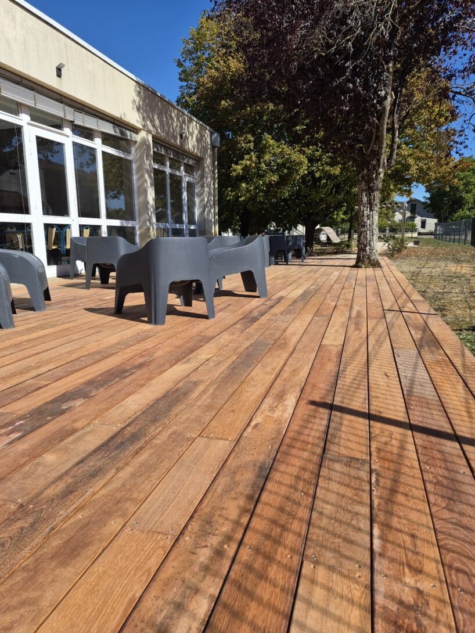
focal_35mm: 23
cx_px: 238
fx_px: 421
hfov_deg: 58.9
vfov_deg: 73.9
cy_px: 316
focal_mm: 5.4
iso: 80
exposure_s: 1/6416
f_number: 1.8
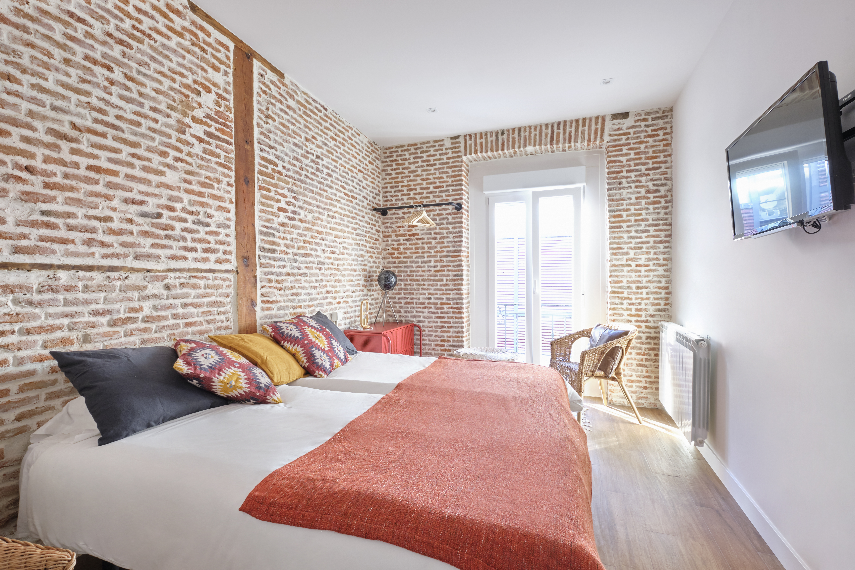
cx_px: 428
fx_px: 356
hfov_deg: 100.4
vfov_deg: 77.3
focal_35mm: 15
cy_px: 285
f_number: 8
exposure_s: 1/1.67
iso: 400
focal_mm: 10
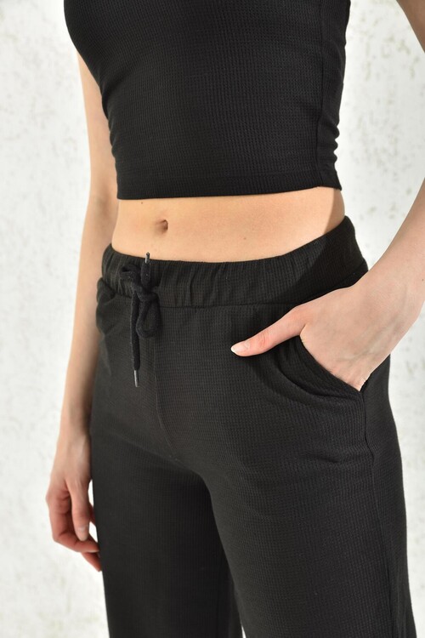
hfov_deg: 28.1
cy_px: 319
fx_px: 850
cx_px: 212
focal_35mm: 48
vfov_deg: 41.1
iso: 100
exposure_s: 1/160
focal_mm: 48
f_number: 7.1
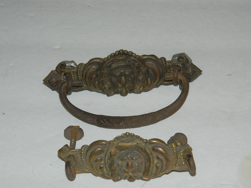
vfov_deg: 11.5
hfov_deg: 15.3
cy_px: 94
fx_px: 935
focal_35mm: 129
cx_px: 126
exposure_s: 1/30
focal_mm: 23.2
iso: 200
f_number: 4.7
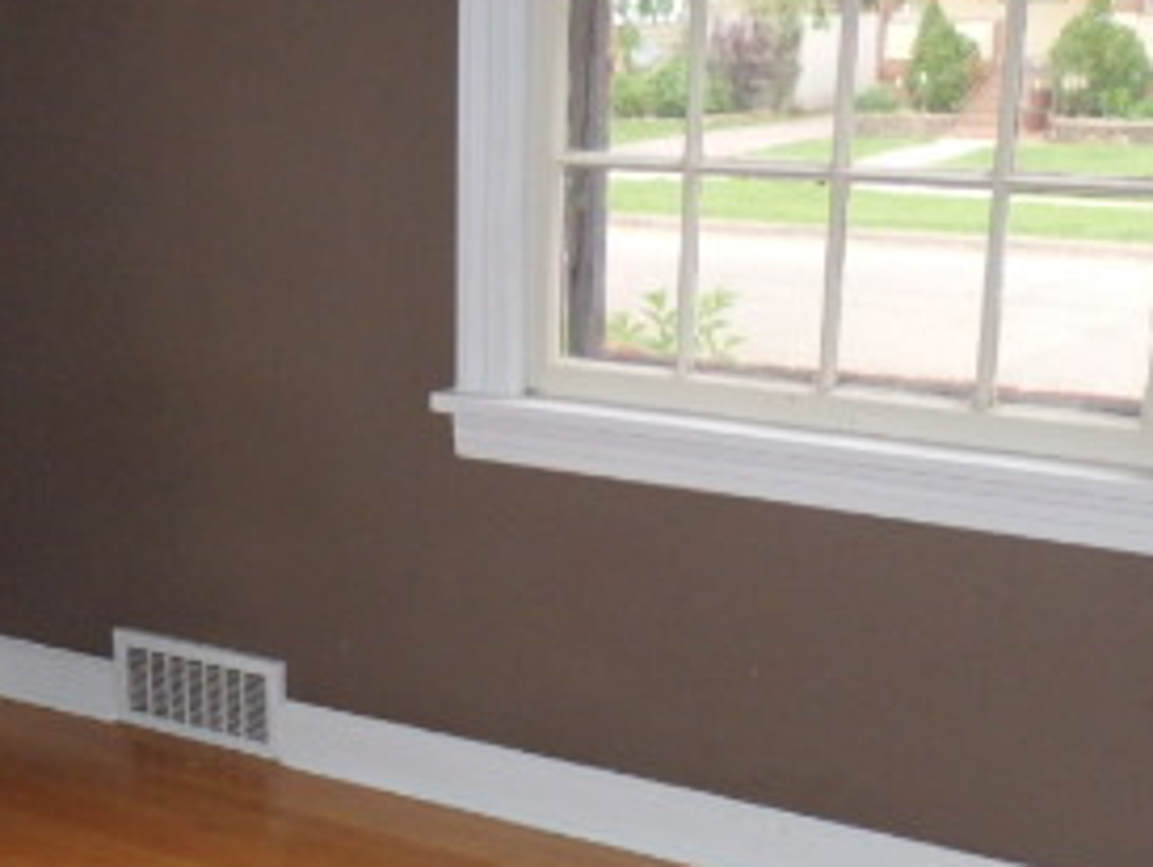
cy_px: 678
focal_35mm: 63
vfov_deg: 23.0
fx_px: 2100
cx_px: 286
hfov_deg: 30.2
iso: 400
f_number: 3.2
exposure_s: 1/30
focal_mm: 5
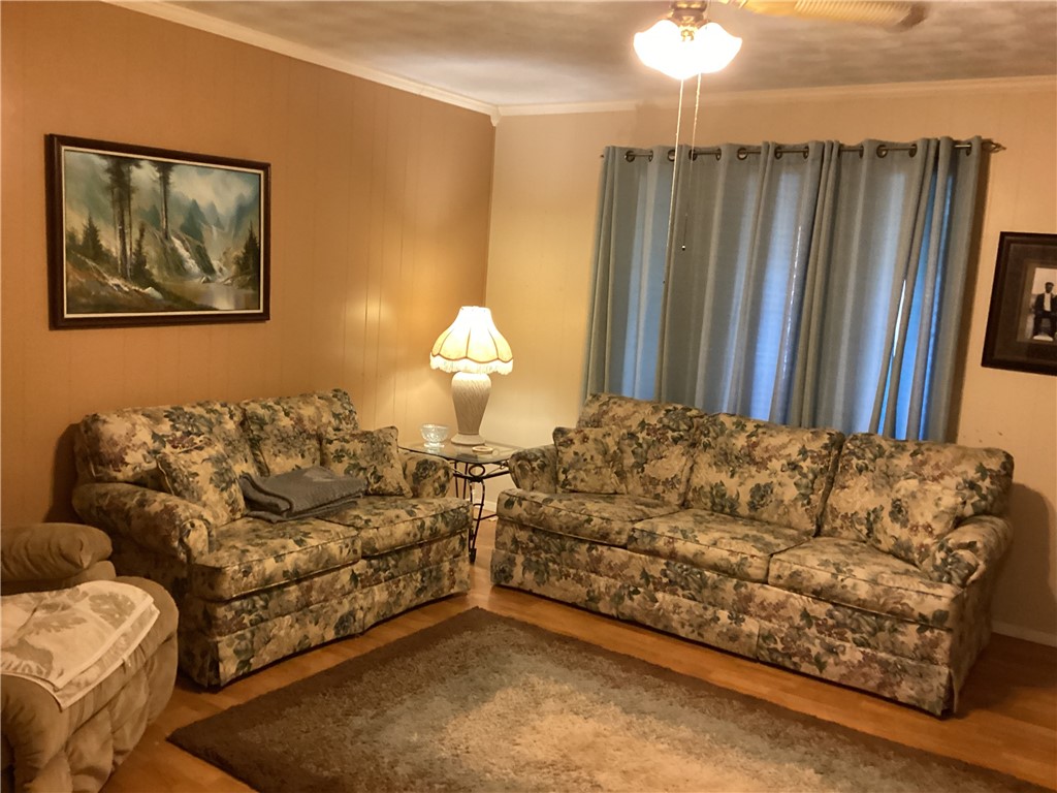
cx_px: 528
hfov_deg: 58.4
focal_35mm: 31
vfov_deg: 45.4
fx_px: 947
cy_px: 396
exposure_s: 1/40
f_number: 2.4
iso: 400
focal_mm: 3.3
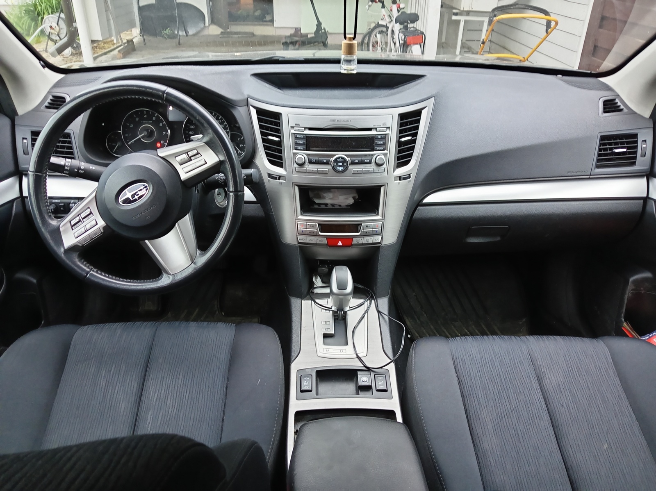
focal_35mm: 27
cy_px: 246
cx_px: 328
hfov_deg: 65.4
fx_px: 511
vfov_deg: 51.3
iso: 691
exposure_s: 1/25
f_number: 1.8
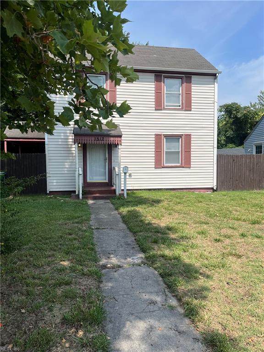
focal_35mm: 26
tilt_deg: -4.2
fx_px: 264
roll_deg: +0.7
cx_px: 132
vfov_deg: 67.3
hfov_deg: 53.1
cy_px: 176
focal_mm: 5.1
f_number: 1.6
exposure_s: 1/3521
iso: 50
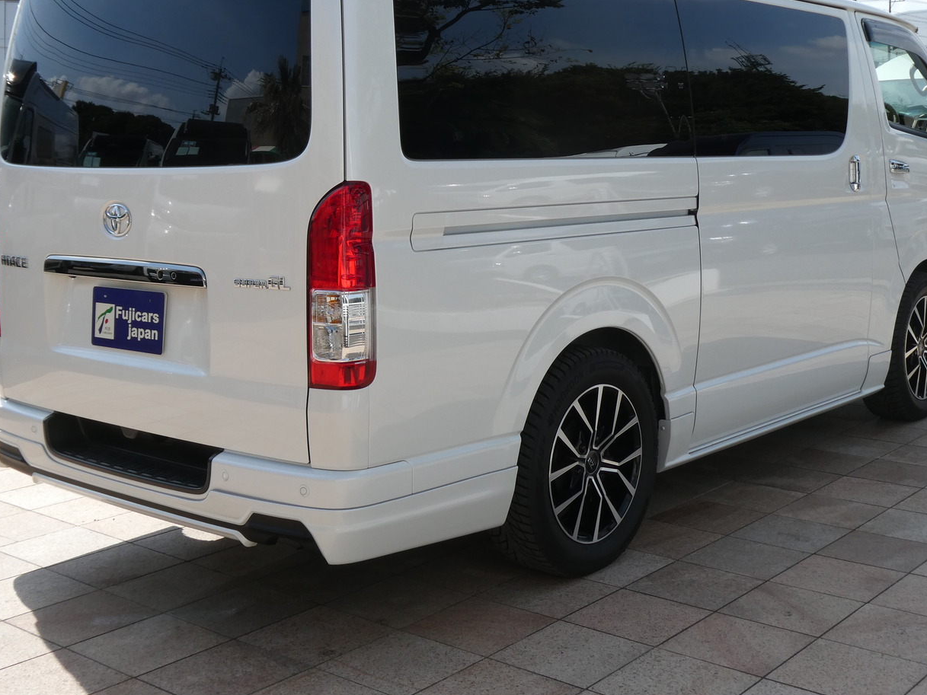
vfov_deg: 31.3
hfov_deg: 41.2
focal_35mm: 46
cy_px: 243
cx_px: 483
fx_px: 1232
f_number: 3.7
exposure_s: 1/800
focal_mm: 6.3
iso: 80
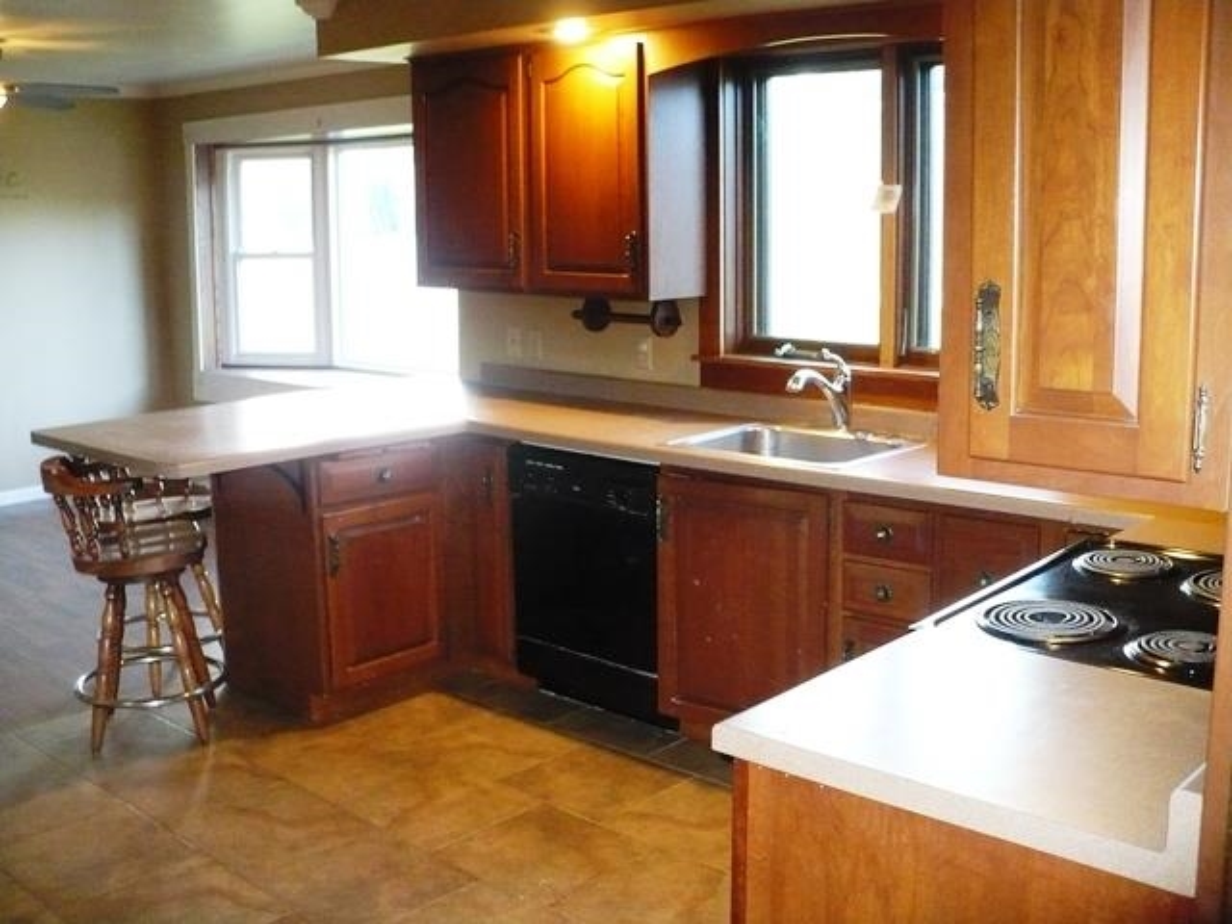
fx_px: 1317
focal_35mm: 37
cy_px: 462
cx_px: 616
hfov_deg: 50.1
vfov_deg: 38.7
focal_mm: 6.1
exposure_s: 1/30
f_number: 2.8
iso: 500
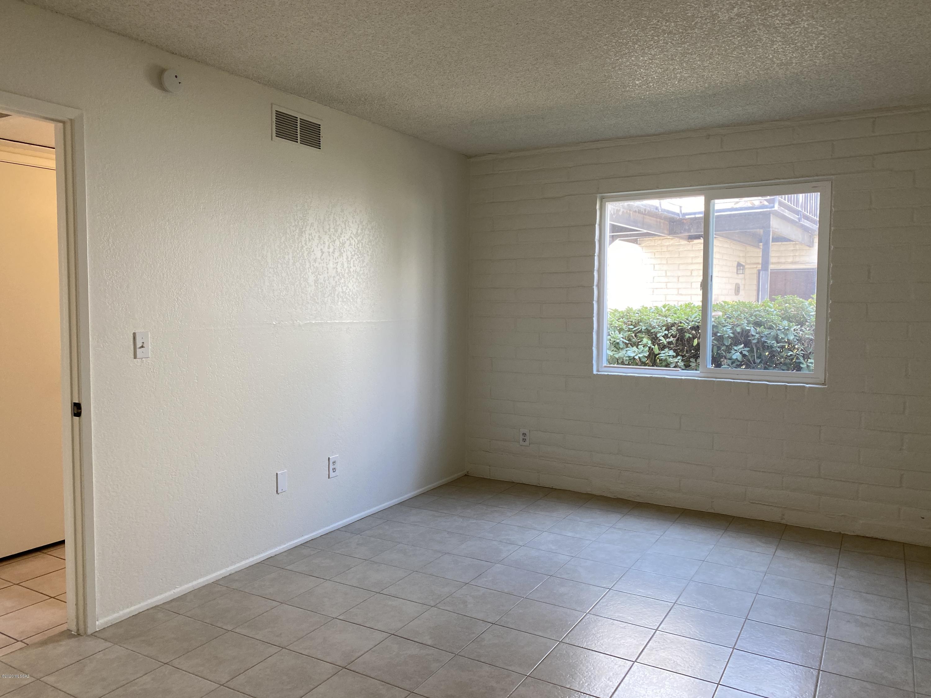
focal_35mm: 26
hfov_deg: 67.3
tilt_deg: -3.3
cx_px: 466
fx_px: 699
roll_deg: -1.1
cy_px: 349
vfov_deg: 53.1
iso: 100
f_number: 1.8
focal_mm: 4.25
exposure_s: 1/120
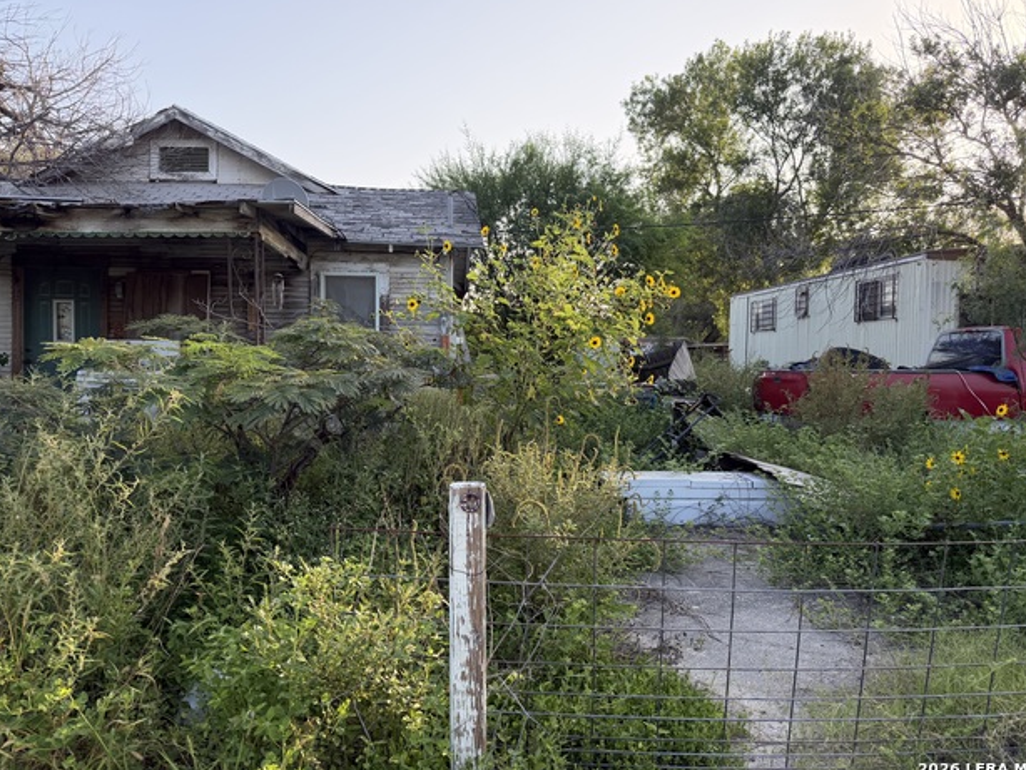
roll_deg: +0.4
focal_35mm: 25
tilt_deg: -1.3
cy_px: 377
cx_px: 516
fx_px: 741
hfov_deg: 69.4
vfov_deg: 54.9
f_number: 1.78
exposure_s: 1/898
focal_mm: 6.76
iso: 100
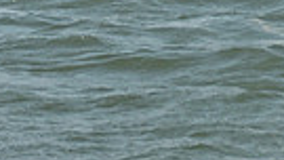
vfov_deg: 3.3
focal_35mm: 352
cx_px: 279
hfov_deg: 6.1
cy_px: -432
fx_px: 2651
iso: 320
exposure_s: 1/1250
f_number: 8
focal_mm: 78
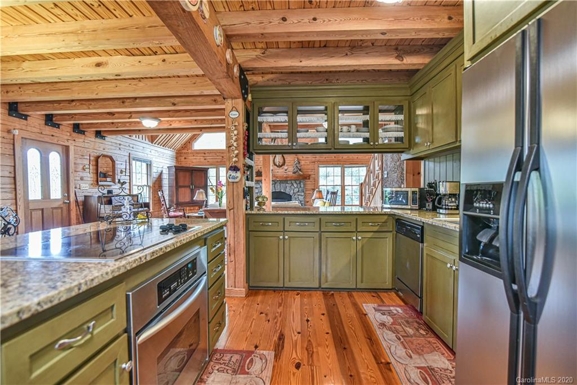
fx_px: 256
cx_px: 288
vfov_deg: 73.8
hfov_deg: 96.7
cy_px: 192
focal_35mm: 16
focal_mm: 16
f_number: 4
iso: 1600
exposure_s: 1/60
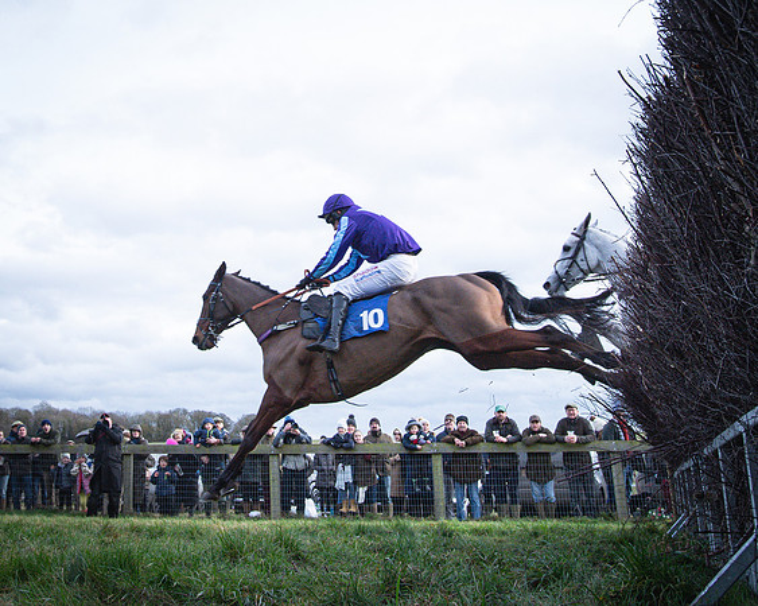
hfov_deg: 40.0
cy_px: 159
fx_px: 1026
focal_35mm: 46
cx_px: 249
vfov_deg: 32.3
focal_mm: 24
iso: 2000
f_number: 7.1
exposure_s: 1/1000
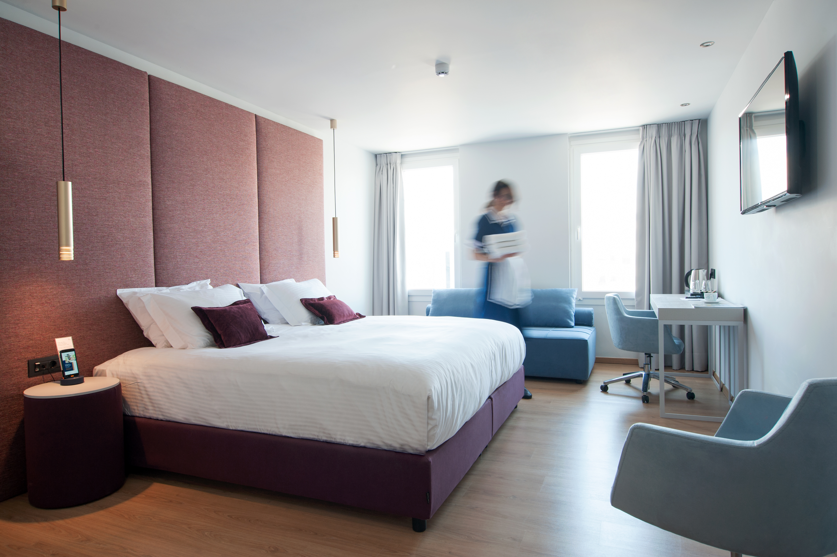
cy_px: 278
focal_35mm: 22
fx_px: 511
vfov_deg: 57.2
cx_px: 418
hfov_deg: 78.6
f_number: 13
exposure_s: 1/4
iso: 250
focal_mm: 22
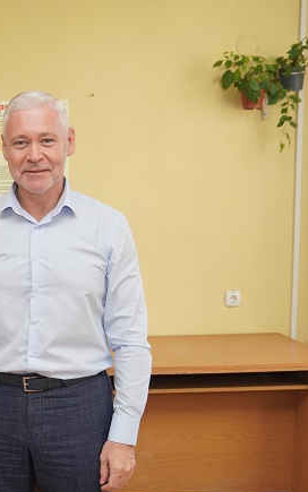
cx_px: -15
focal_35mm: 60
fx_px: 806
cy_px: 300
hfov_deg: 20.8
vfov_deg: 33.9
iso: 640
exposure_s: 1/200
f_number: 4
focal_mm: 32
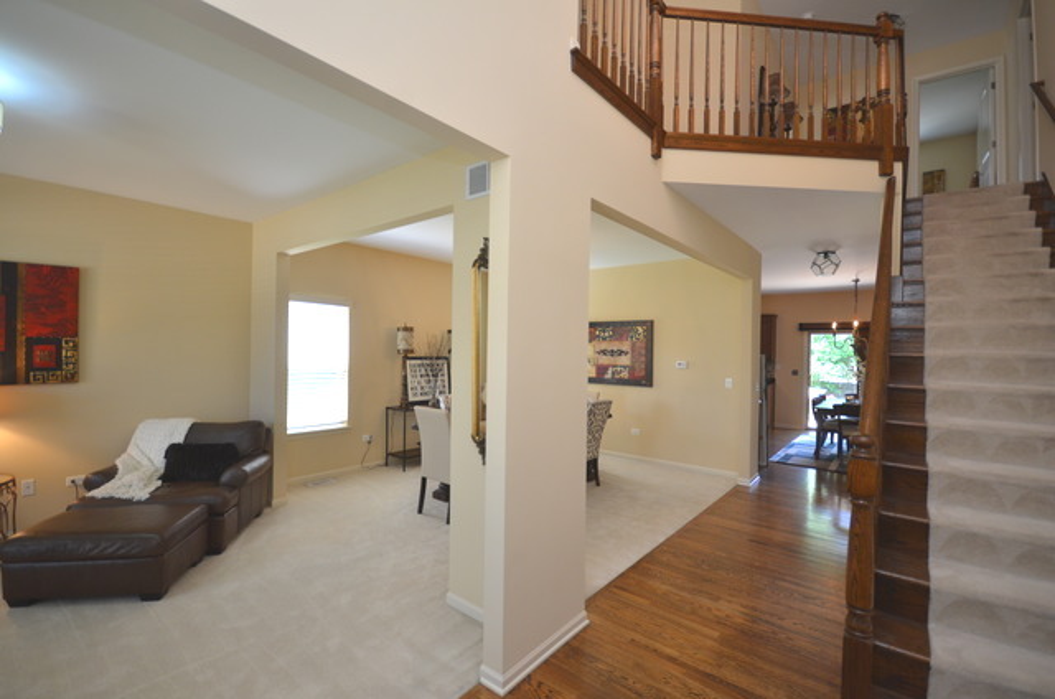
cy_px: 350
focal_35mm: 15
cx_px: 528
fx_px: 439
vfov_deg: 77.1
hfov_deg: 100.5
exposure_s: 1/60
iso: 500
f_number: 4
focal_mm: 10
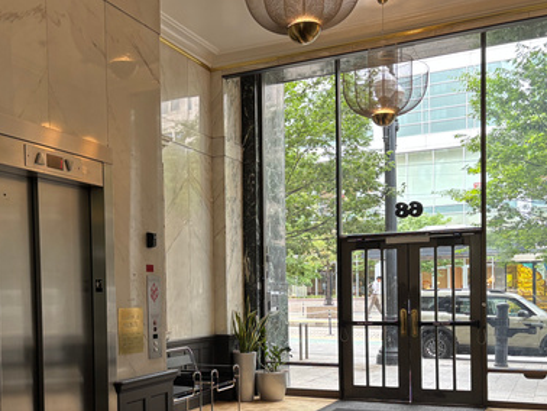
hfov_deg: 42.4
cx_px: 187
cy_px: 311
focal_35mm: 44
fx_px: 696
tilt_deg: -1.6
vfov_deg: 32.3
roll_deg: +1.0
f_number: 1.6
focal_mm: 5.96
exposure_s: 1/77
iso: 125
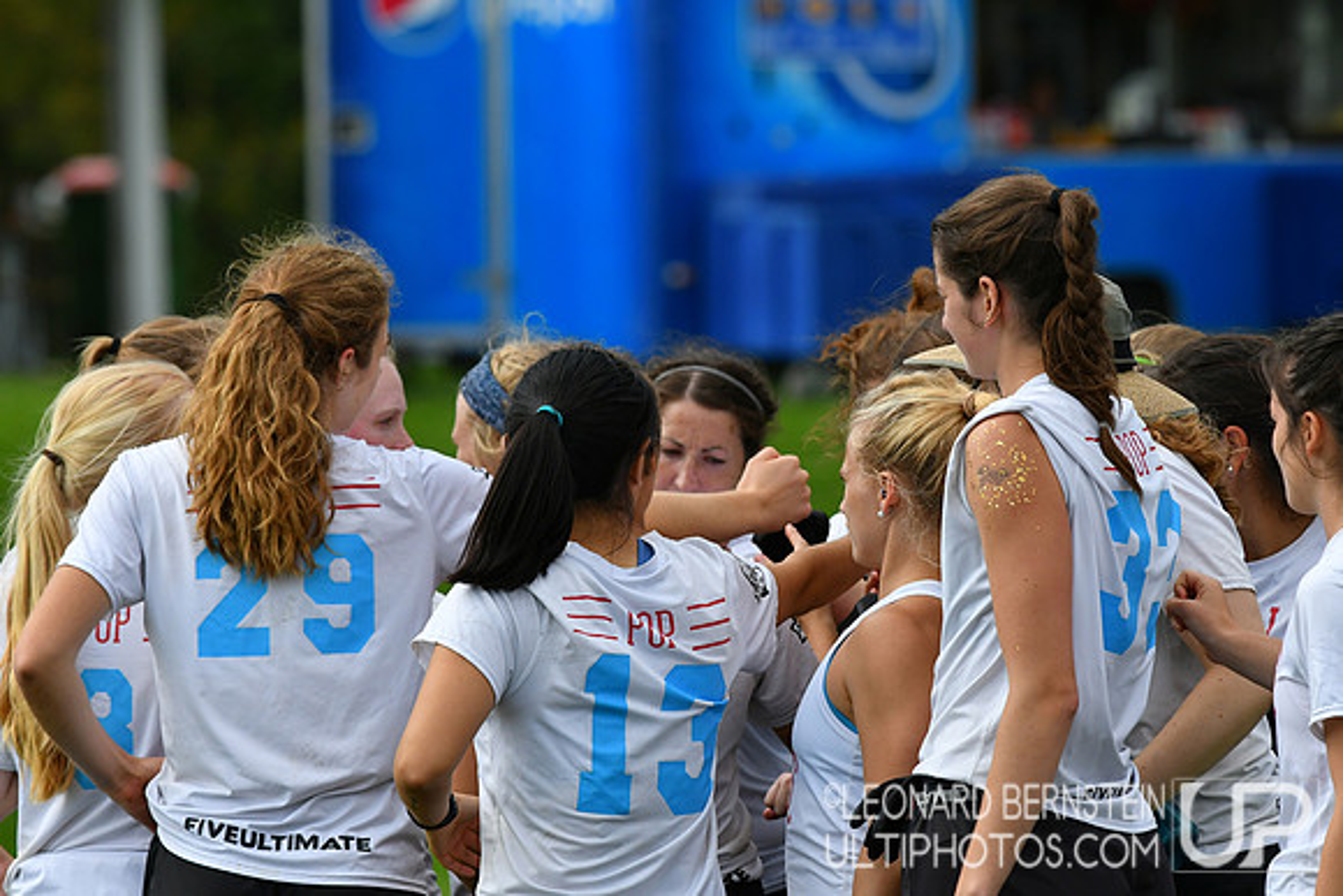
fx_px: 16791
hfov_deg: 4.6
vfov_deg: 3.1
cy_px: 448
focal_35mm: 450
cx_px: 672
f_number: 6.3
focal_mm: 300
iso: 800
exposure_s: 1/4000
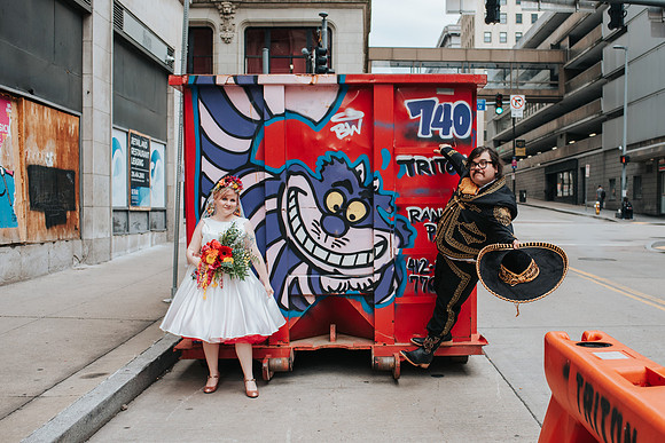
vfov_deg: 32.0
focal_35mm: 42
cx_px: 389
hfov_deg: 46.4
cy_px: 237
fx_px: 773
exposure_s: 1/1250
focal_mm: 35
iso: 400
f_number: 3.5
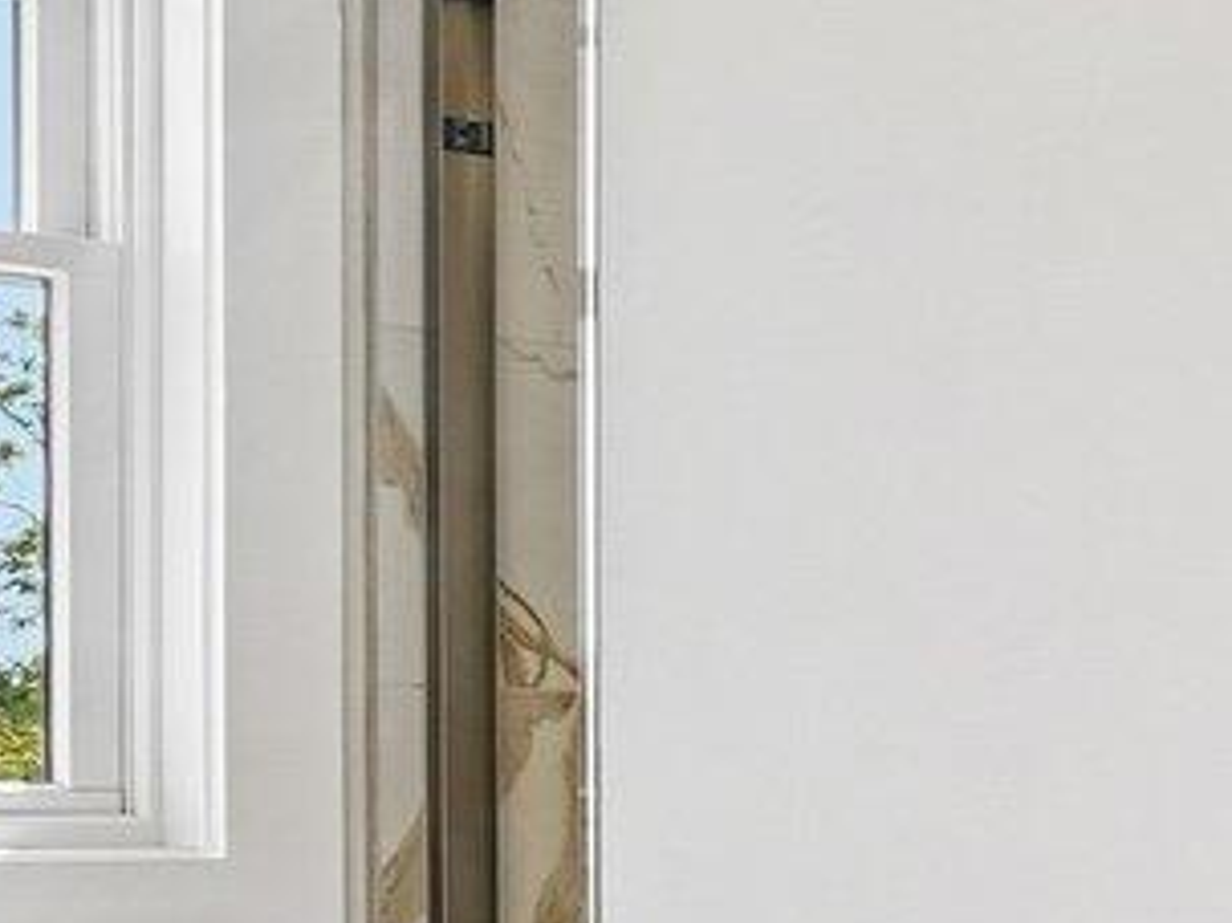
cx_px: 2936
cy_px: 754
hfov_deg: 14.4
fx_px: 3237
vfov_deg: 16.1
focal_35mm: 91
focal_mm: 14
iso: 400
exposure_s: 1/125
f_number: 8
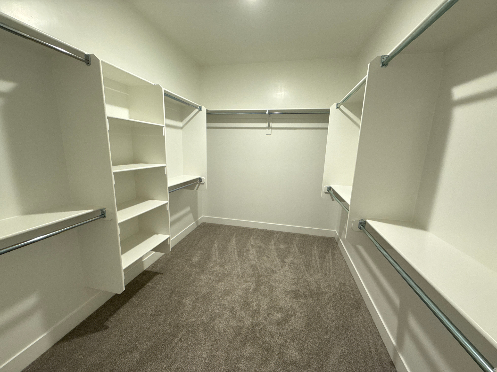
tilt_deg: -10.7
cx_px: 248
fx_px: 201
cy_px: 186
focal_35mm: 14
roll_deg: -1.9
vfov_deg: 85.7
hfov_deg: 102.1
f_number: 2.2
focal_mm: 2.22
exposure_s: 1/60
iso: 160
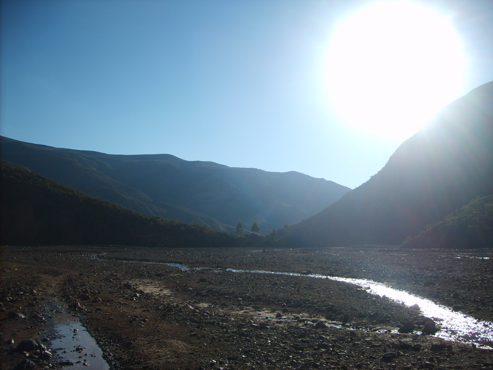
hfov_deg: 52.6
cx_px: 246
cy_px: 185
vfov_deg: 40.7
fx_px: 498
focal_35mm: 35
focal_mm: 5.8
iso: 50
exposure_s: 1/350
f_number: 7.1
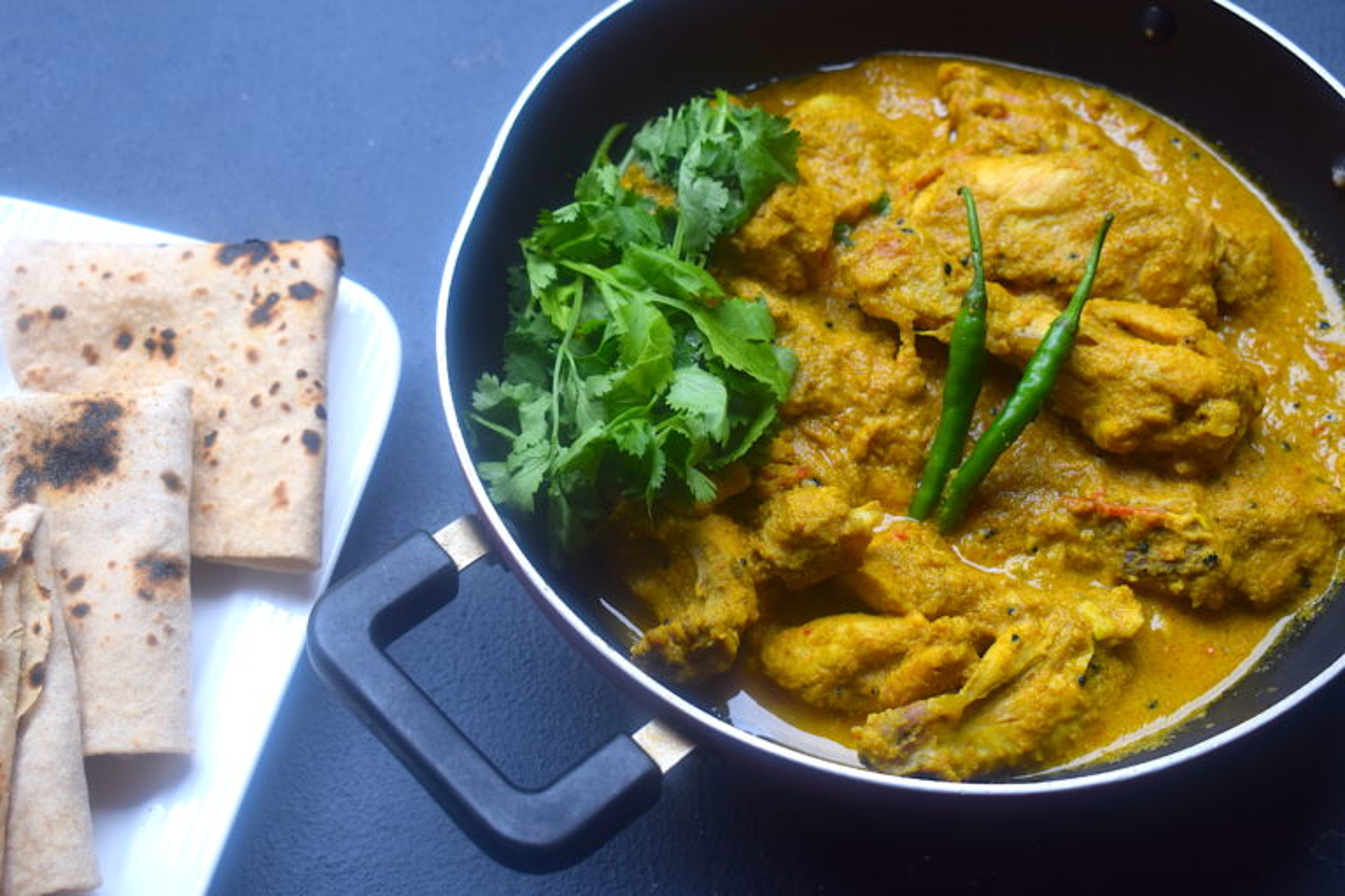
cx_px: 672
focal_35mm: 52
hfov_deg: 37.9
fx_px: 1961
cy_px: 448
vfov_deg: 25.8
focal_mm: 35
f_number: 6.3
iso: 400
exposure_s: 1/160
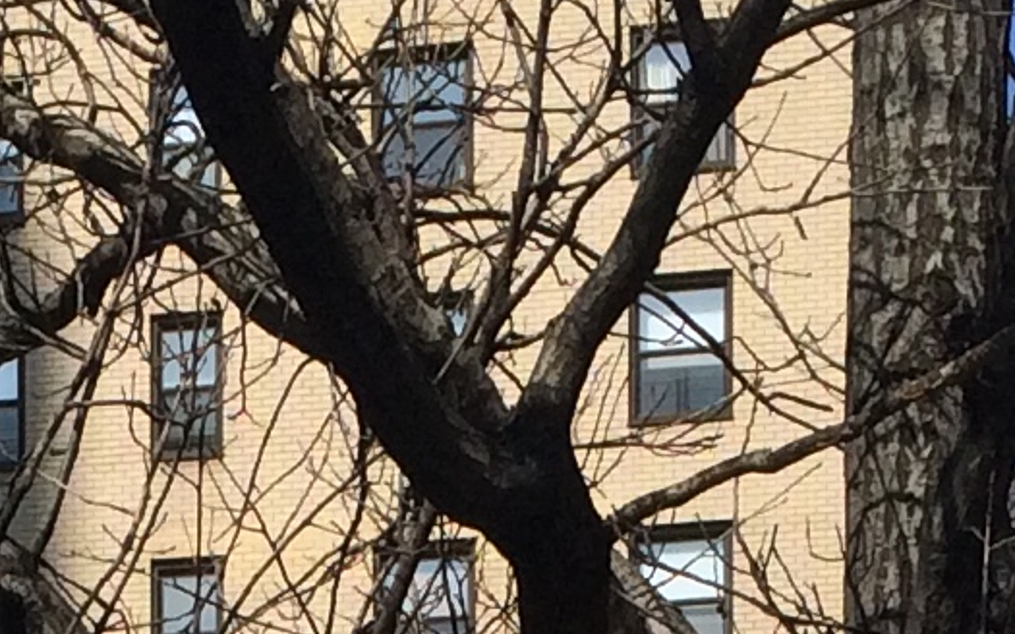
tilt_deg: +2.2
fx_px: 5283
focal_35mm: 191
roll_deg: +1.4
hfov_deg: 10.9
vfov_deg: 6.1
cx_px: 186
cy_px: 2159
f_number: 2.2
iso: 32
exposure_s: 1/2933
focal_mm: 4.15
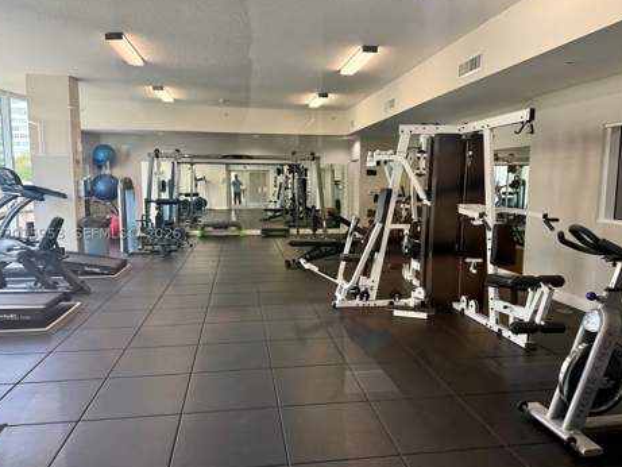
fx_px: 449
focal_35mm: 25
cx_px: 305
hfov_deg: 69.4
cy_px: 234
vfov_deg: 54.9
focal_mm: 6.76
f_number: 1.78
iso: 200
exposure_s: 1/133
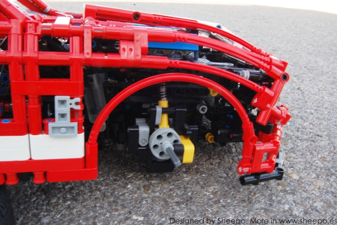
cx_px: 168
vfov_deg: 38.3
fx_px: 323
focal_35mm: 34
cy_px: 112
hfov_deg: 55.1
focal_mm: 23
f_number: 25
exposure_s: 1/6
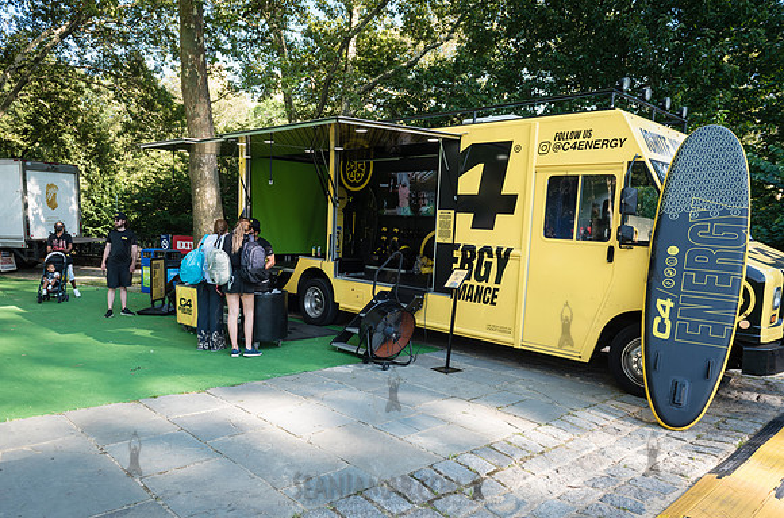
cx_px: 355
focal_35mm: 26
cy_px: 287
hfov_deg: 68.7
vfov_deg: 48.6
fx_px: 572
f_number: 4
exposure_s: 1/320
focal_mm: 24
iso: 200
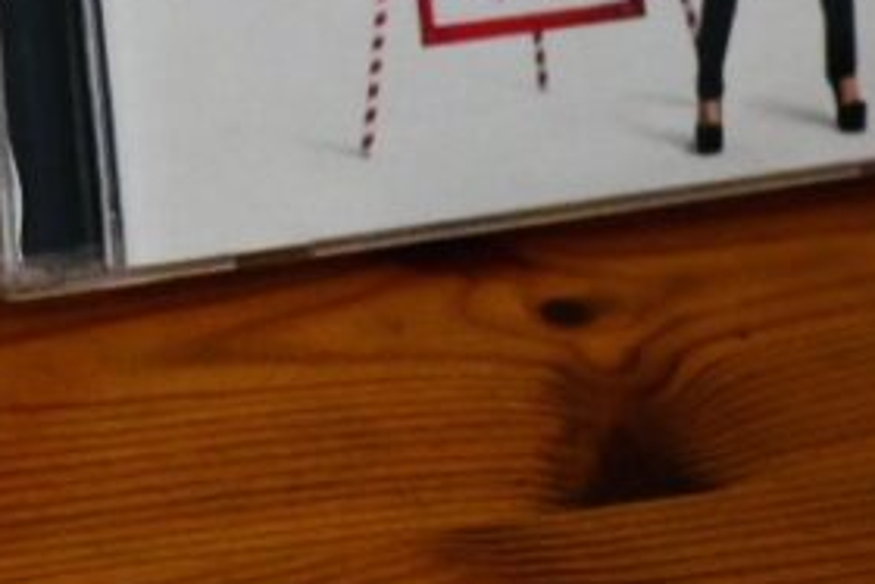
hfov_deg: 8.4
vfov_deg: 6.0
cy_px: -559
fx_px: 5471
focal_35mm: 225
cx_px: -1191
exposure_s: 1/125
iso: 1600
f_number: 2.8
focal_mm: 28
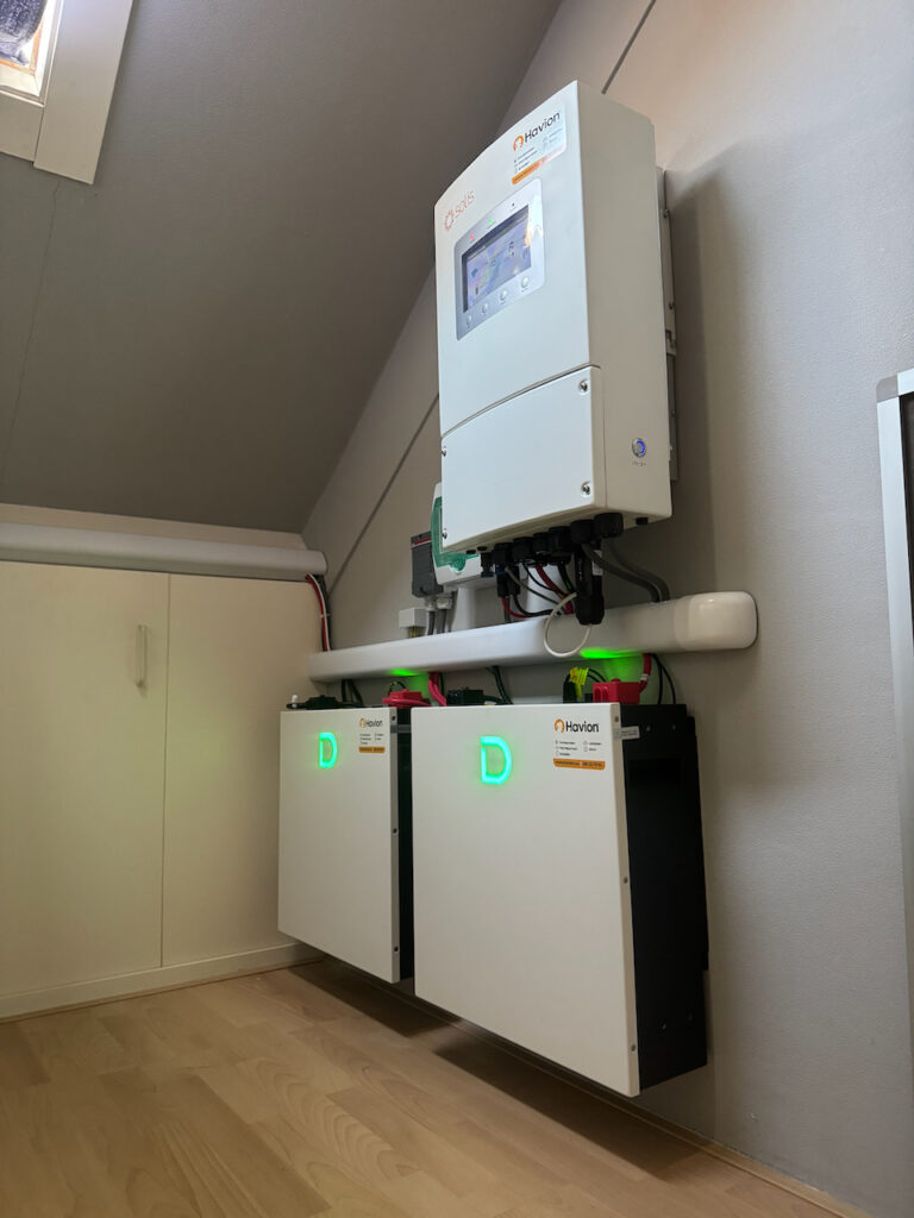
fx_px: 845
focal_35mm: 24
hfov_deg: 56.8
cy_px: 609
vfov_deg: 71.6
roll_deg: +1.0
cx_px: 457
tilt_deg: +7.2
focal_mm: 6.76
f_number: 1.78
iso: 500
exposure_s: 1/60
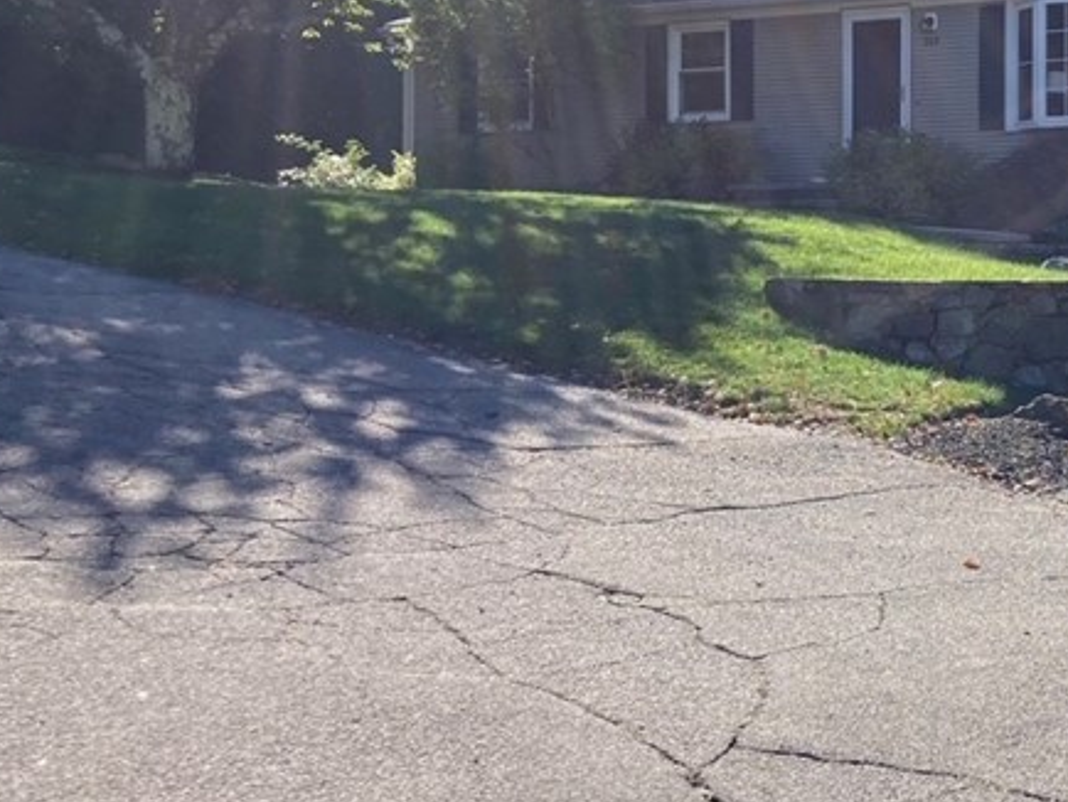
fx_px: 2037
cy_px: 308
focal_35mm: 66
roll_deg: -1.1
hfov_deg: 26.9
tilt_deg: +1.0
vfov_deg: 22.2
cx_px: 1184
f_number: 1.8
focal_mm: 3.99
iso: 20
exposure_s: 1/1245
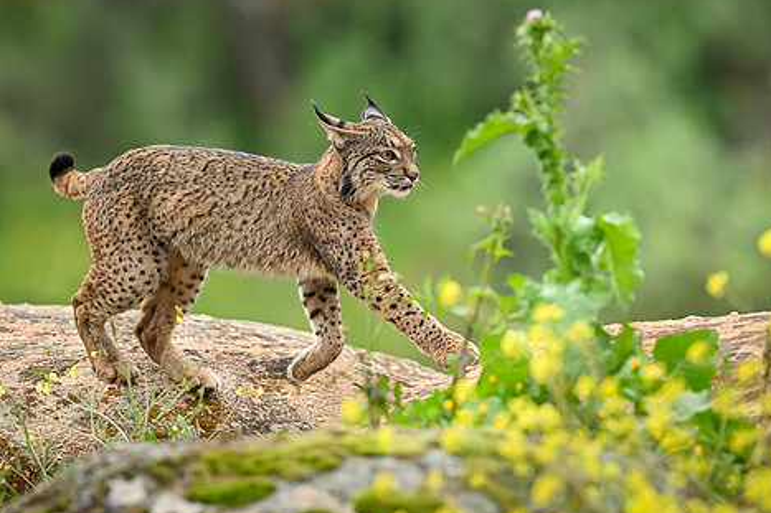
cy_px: 129
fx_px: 14515
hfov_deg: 3.0
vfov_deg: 2.0
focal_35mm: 678
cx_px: 424
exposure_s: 1/1000
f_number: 4
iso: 2000
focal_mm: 400
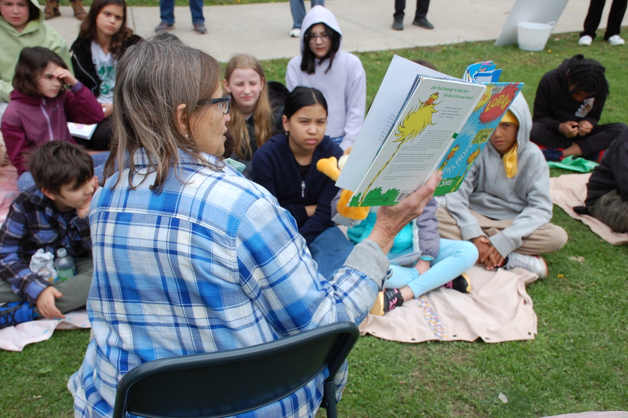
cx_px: 314
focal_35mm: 45
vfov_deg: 29.8
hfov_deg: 43.6
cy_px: 209
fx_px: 784
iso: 200
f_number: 8
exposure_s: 1/250
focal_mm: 30
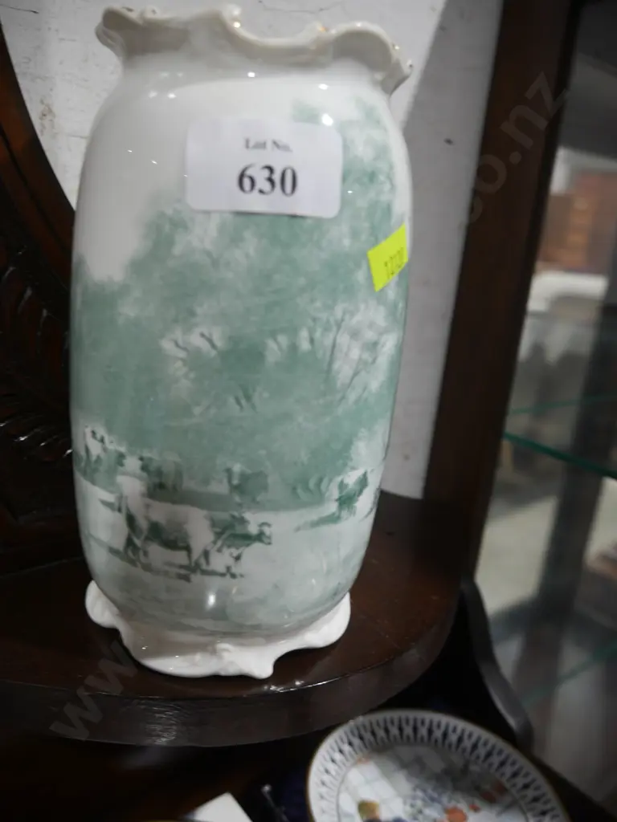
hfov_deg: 49.7
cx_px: 308
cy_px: 411
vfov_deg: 63.4
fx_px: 665
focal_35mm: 28
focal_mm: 14
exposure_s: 1/60
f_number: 3.5
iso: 400
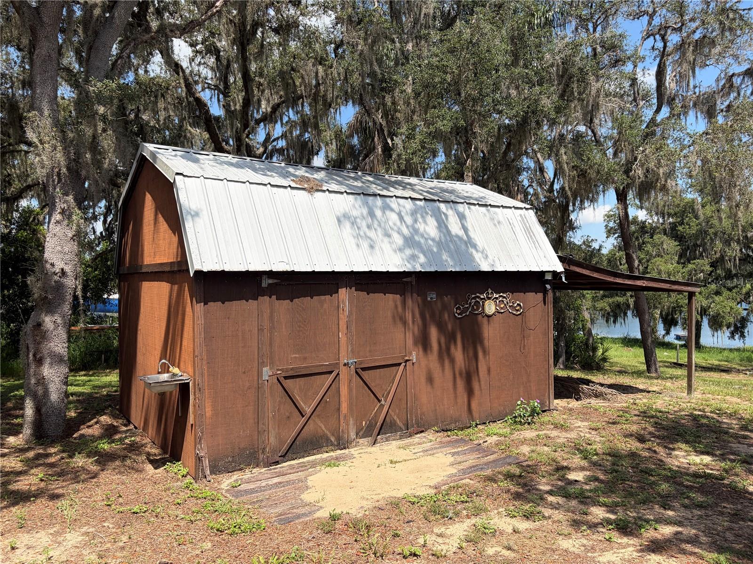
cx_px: 376
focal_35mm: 26
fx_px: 566
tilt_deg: -1.3
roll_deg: +0.7
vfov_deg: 53.1
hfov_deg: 67.3
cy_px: 282
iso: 50
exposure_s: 1/2865
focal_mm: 5.96
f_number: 1.6
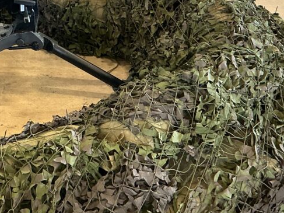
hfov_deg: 25.3
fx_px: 615
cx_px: 35
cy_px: 10
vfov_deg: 19.2
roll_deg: +1.0
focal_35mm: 75
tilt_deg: -24.3
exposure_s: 1/60
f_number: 1.8
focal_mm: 3
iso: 80
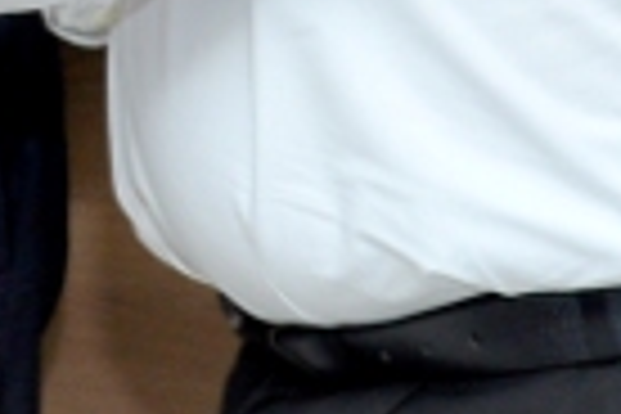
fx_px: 4209
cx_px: -878
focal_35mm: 244
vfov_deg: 5.5
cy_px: -378
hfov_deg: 7.8
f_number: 5.6
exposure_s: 1/125
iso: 500
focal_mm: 22
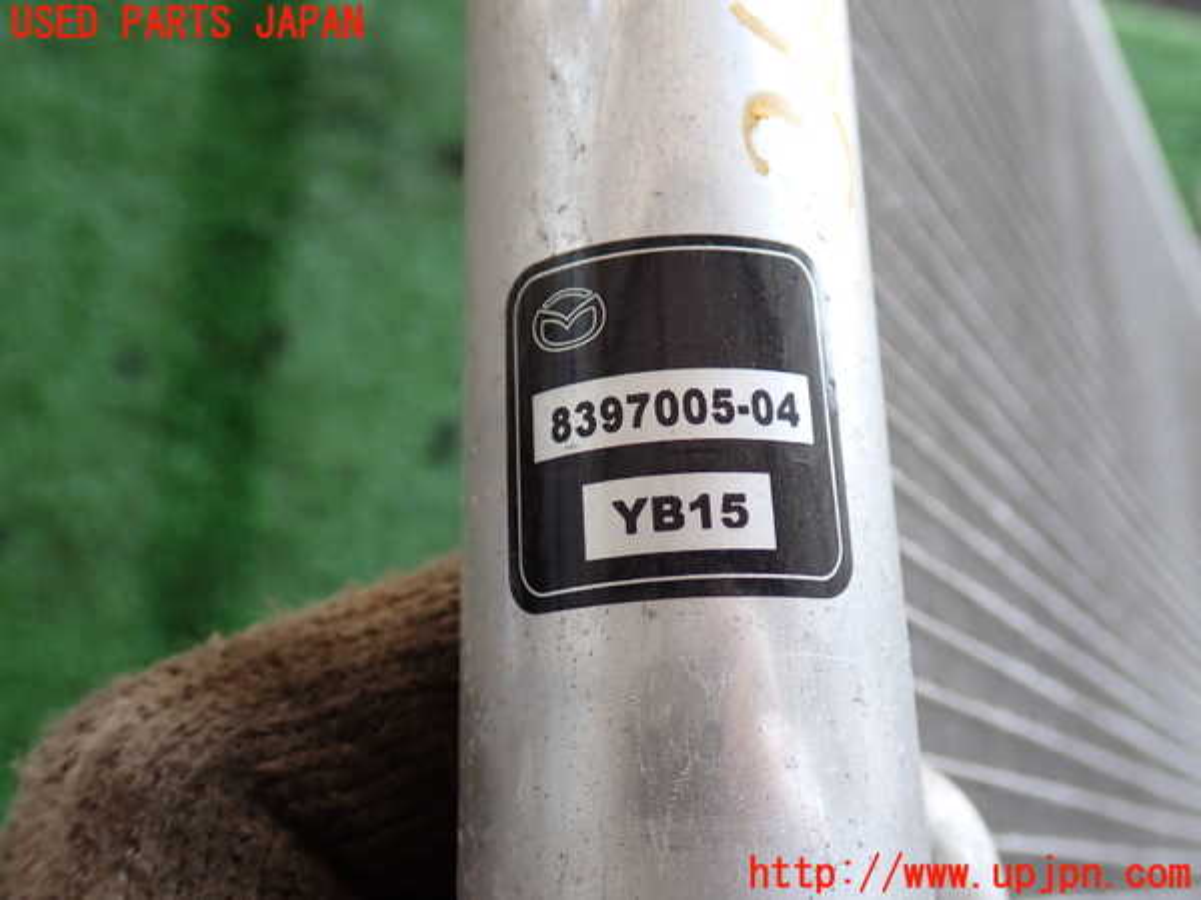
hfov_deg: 49.0
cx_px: 600
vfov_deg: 37.7
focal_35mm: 38
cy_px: 450
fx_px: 1318
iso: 200
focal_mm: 6.83
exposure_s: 1/60
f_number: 2.7
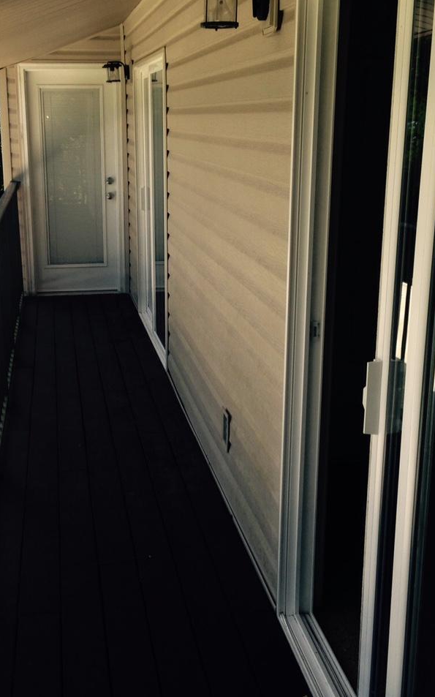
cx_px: 162
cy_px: 349
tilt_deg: -15.2
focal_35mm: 47
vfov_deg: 42.7
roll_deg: +0.3
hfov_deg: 27.3
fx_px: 892
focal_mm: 4.12
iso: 50
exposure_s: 1/536
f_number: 2.4
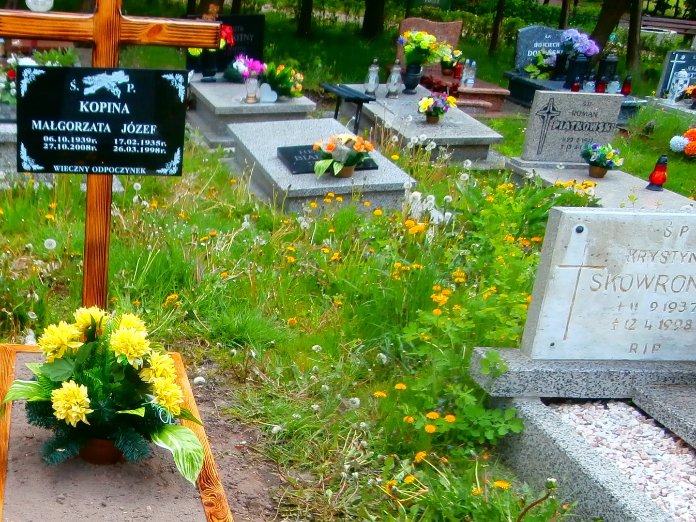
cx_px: 109
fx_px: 1005
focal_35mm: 50
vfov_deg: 28.6
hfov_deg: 36.5
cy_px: 406
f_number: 3
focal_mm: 4.2
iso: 100
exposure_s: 1/250
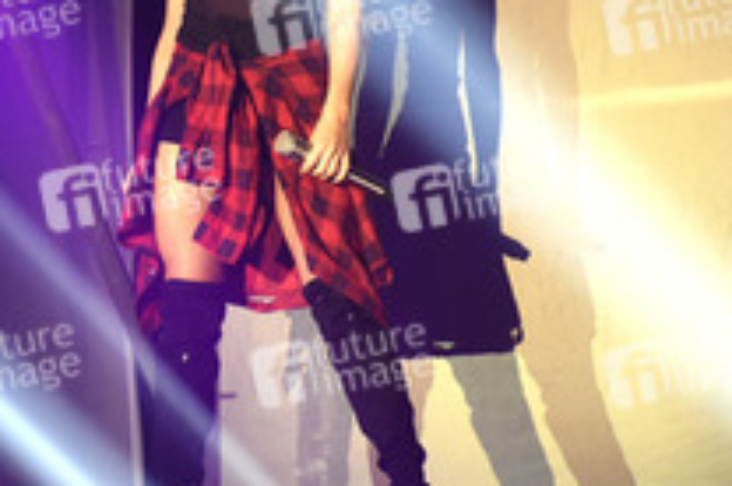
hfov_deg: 5.7
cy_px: 102
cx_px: 37
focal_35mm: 364
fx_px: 7390
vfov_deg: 3.8
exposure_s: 1/50
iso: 1600
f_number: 5.6
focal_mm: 112
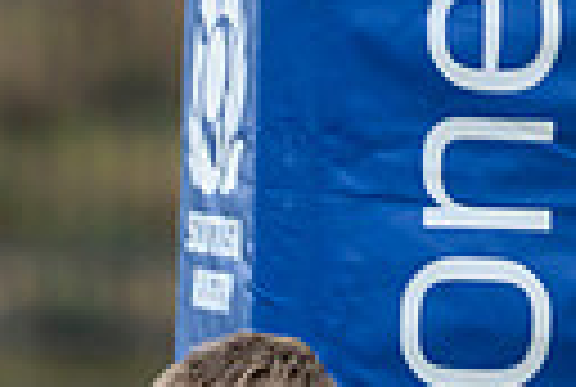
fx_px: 29011
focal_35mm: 1809
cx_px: -652
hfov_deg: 1.1
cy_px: 772
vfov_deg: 0.8
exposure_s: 1/1600
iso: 2000
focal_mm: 400
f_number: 3.5
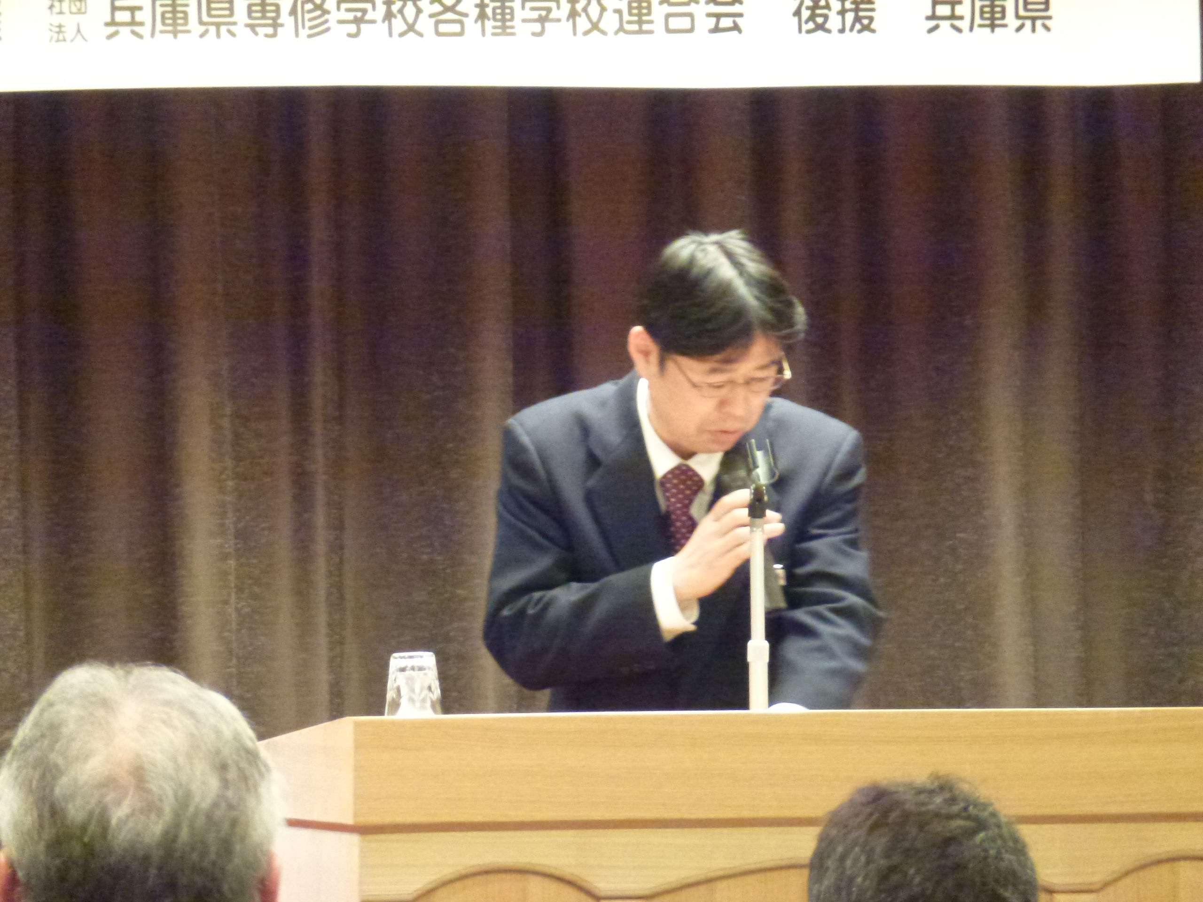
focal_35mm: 384
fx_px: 13345
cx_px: 602
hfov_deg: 5.2
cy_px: 451
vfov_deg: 3.9
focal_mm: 68.8
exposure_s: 1/8
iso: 1250
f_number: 5.9
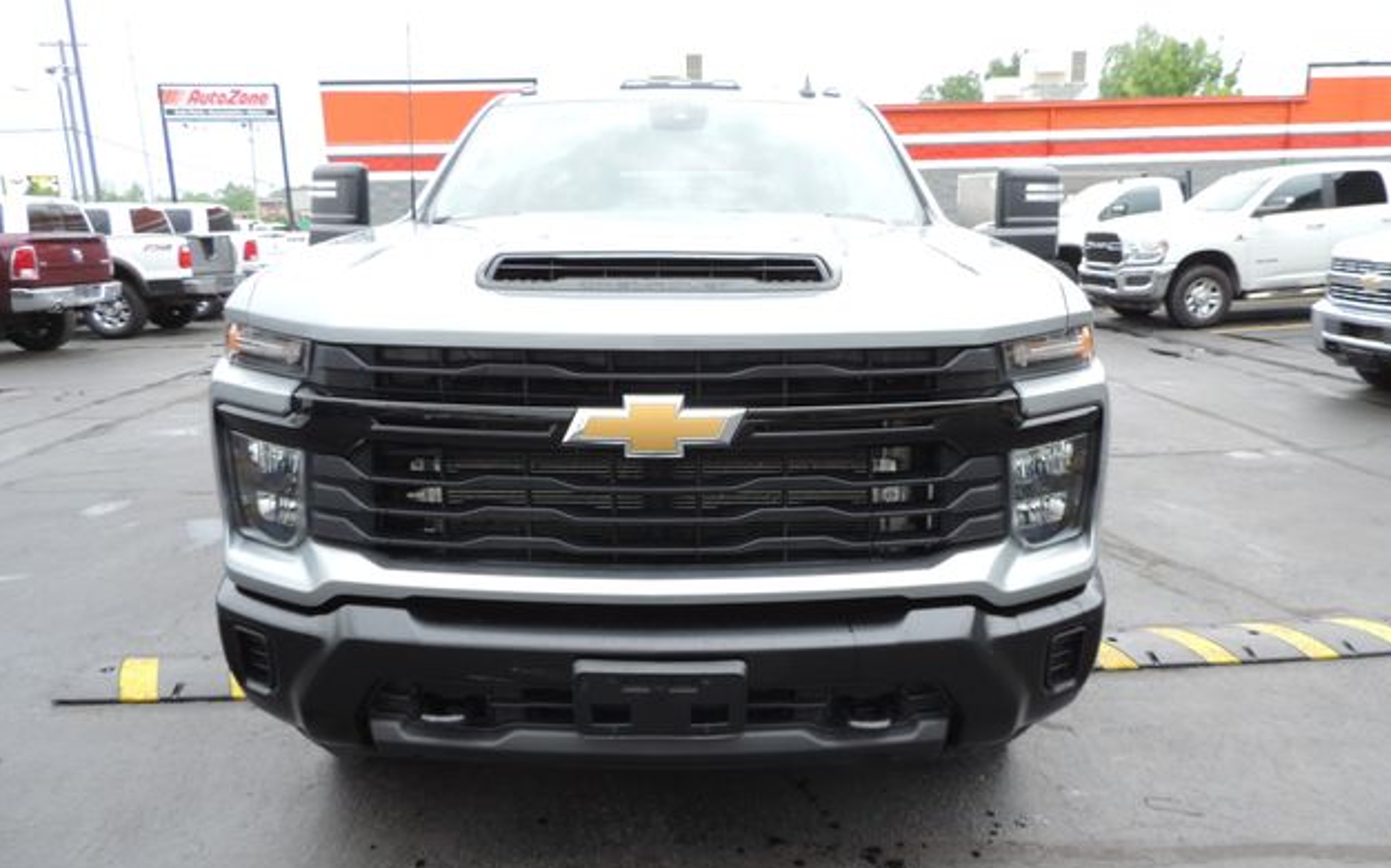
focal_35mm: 26
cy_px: 491
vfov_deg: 47.5
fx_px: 985
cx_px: 709
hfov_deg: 70.4
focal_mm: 4.3
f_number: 3
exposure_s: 1/60
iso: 80
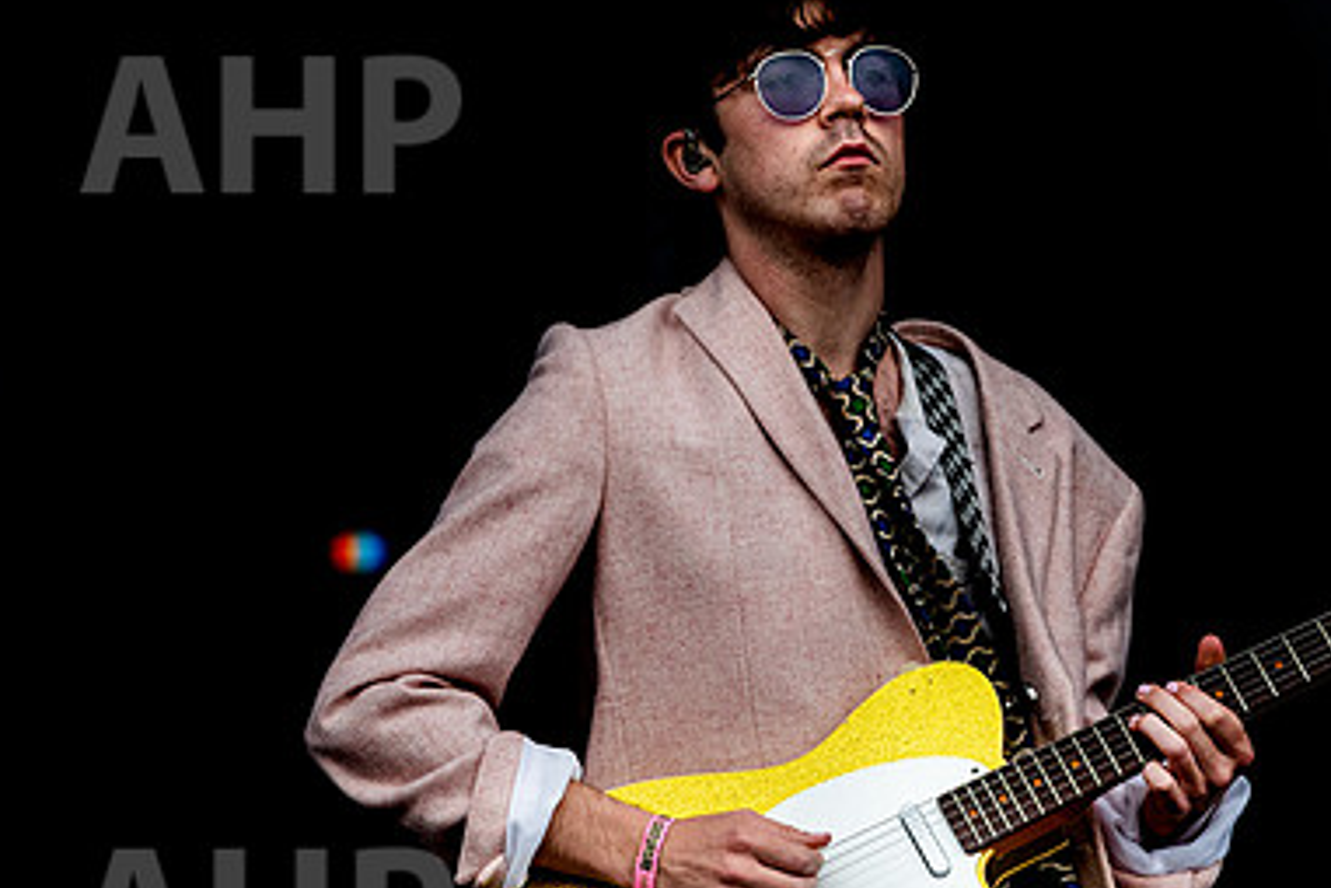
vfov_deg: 3.2
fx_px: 16082
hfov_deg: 4.7
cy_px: 416
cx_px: 933
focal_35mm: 435
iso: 640
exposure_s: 1/2500
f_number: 4.5
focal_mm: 200
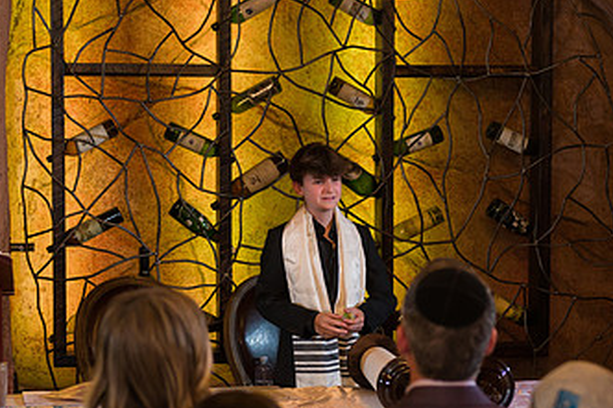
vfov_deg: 12.8
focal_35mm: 107
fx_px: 1821
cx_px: 303
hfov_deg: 19.1
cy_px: 227
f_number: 4
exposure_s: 1/200
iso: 1250
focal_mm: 58
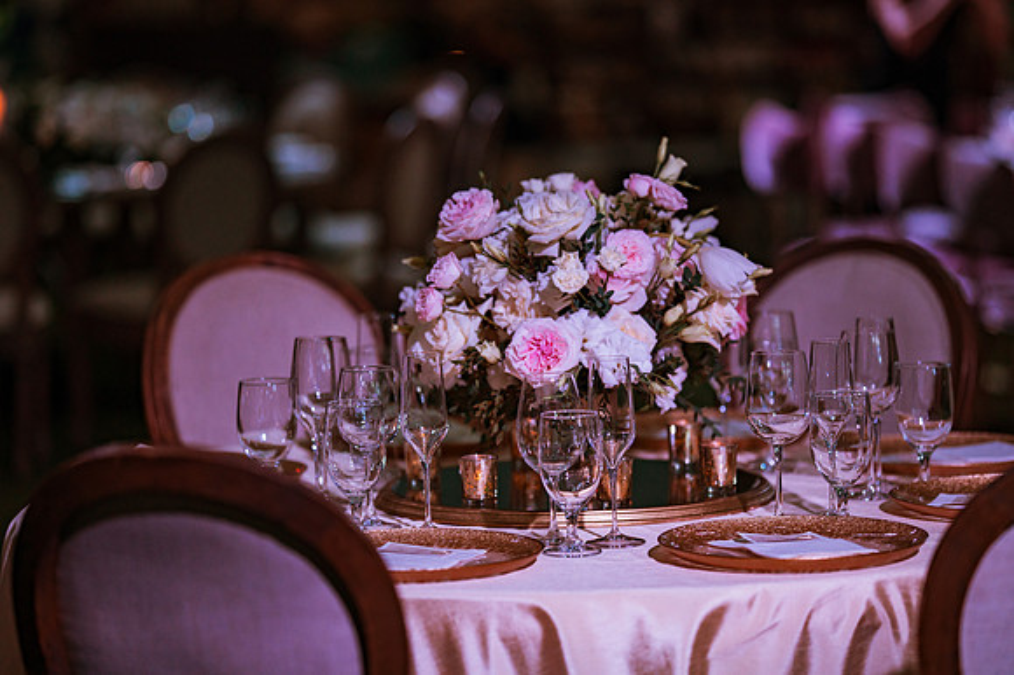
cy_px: 338
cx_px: 507
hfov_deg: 15.2
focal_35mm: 135
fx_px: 3800
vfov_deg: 10.1
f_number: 1.8
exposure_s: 1/1000
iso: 1000
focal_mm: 135
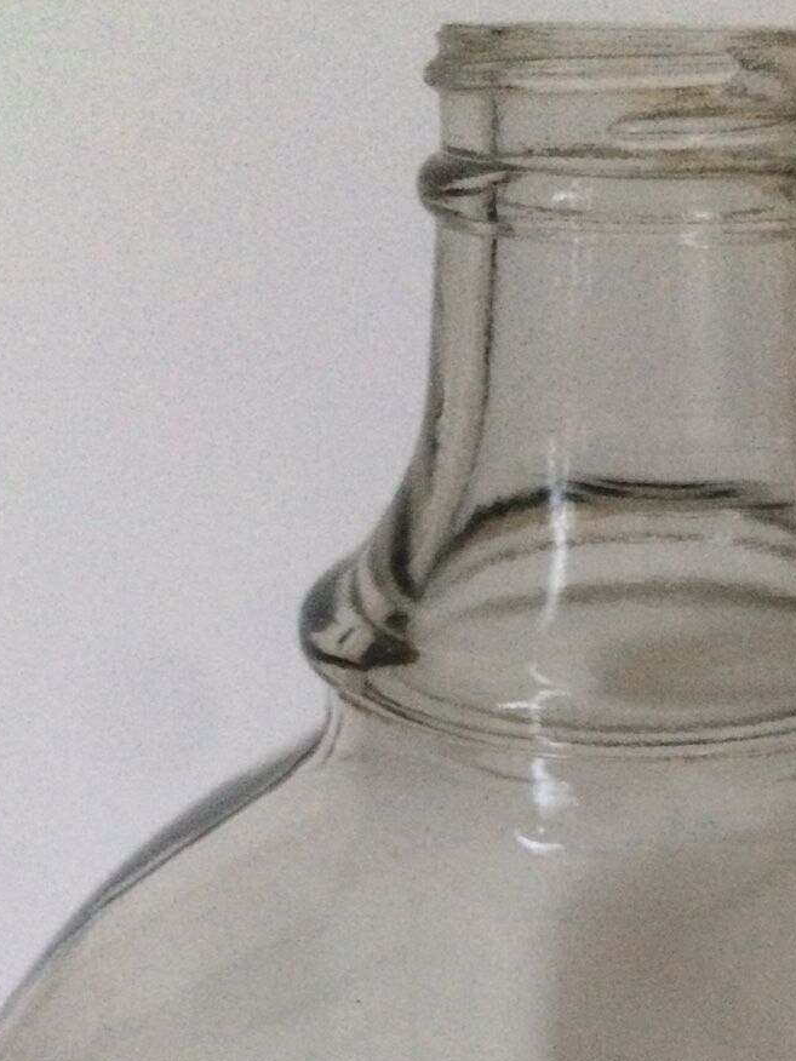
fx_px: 1656
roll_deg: -0.6
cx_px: 708
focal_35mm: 54
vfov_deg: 33.9
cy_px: 921
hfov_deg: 26.2
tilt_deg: -29.0
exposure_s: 1/25
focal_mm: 4.15
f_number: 2.2
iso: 320
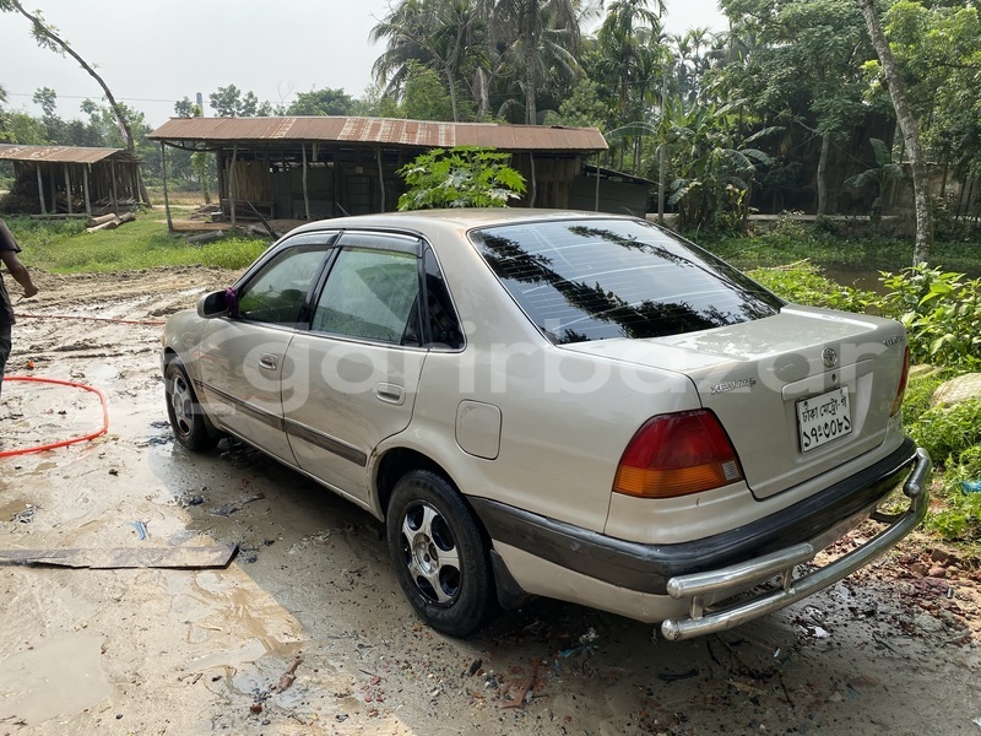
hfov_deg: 67.3
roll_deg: -2.4
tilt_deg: -15.0
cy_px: 368
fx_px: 737
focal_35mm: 26
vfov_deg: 53.1
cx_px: 490
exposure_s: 1/1429
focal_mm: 4.25
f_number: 1.8
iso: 32
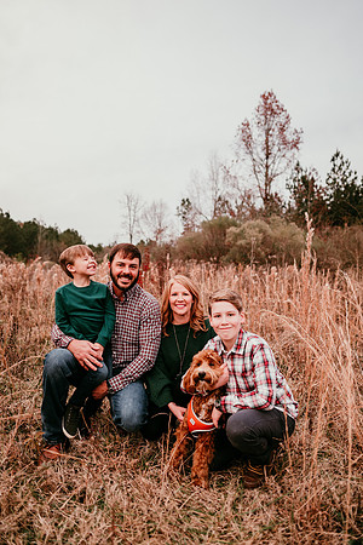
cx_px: 182
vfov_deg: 73.7
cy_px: 272
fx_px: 363
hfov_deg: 53.1
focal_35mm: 24
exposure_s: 1/160
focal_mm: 24
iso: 100
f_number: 2.2
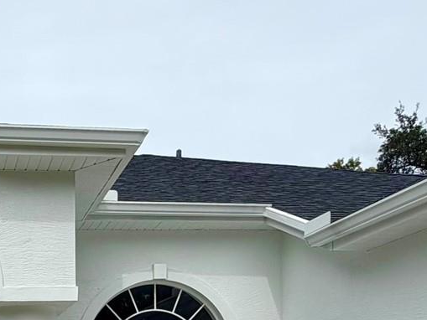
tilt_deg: -1.5
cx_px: -107
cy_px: 381
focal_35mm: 44
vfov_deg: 28.7
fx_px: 543
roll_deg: -0.9
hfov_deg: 33.4
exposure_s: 1/1211
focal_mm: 2.22
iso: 20
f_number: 2.2
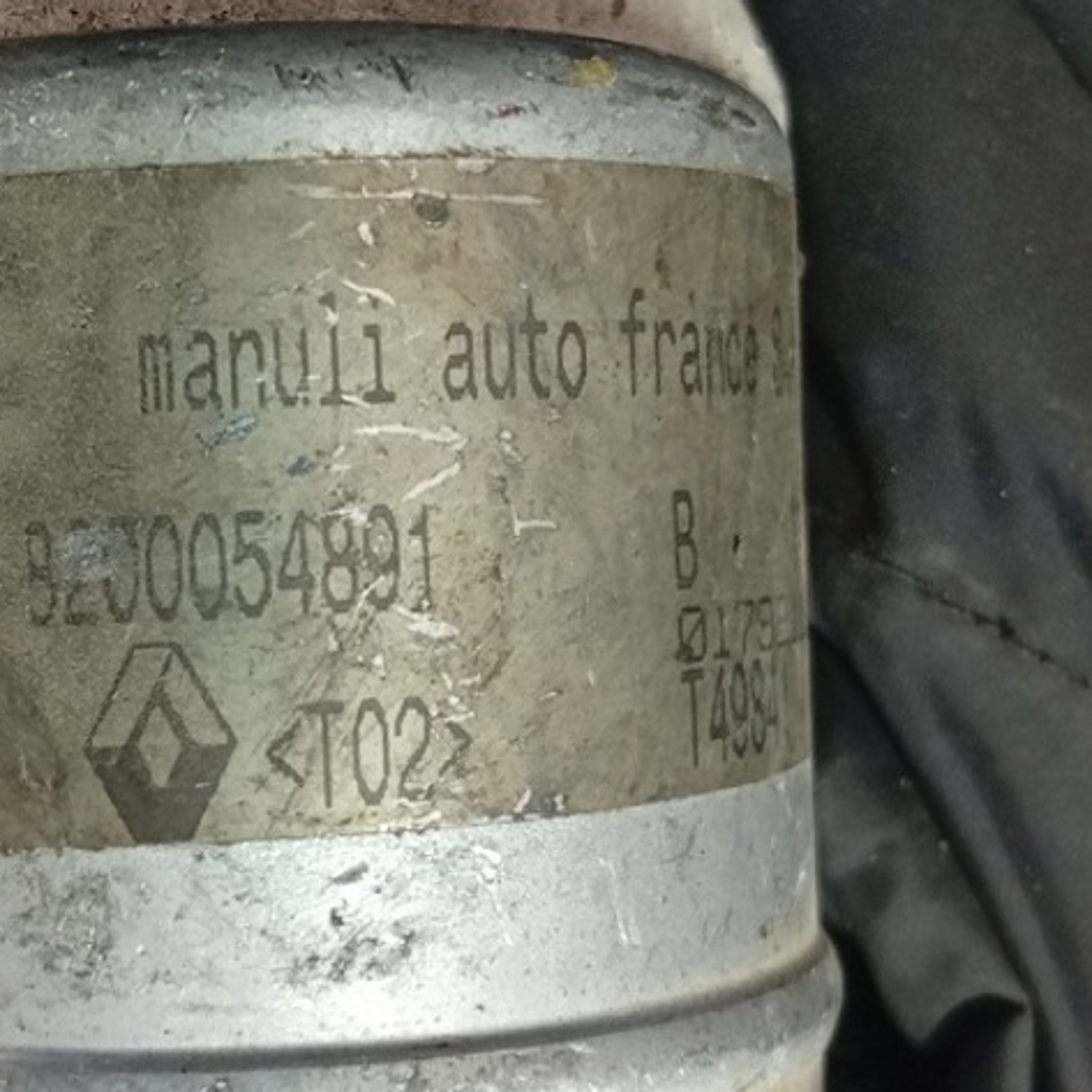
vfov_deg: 27.7
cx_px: 375
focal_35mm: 62
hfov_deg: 27.6
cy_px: 547
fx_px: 2213
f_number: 1.8
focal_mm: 3.96
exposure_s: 1/33.3
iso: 493
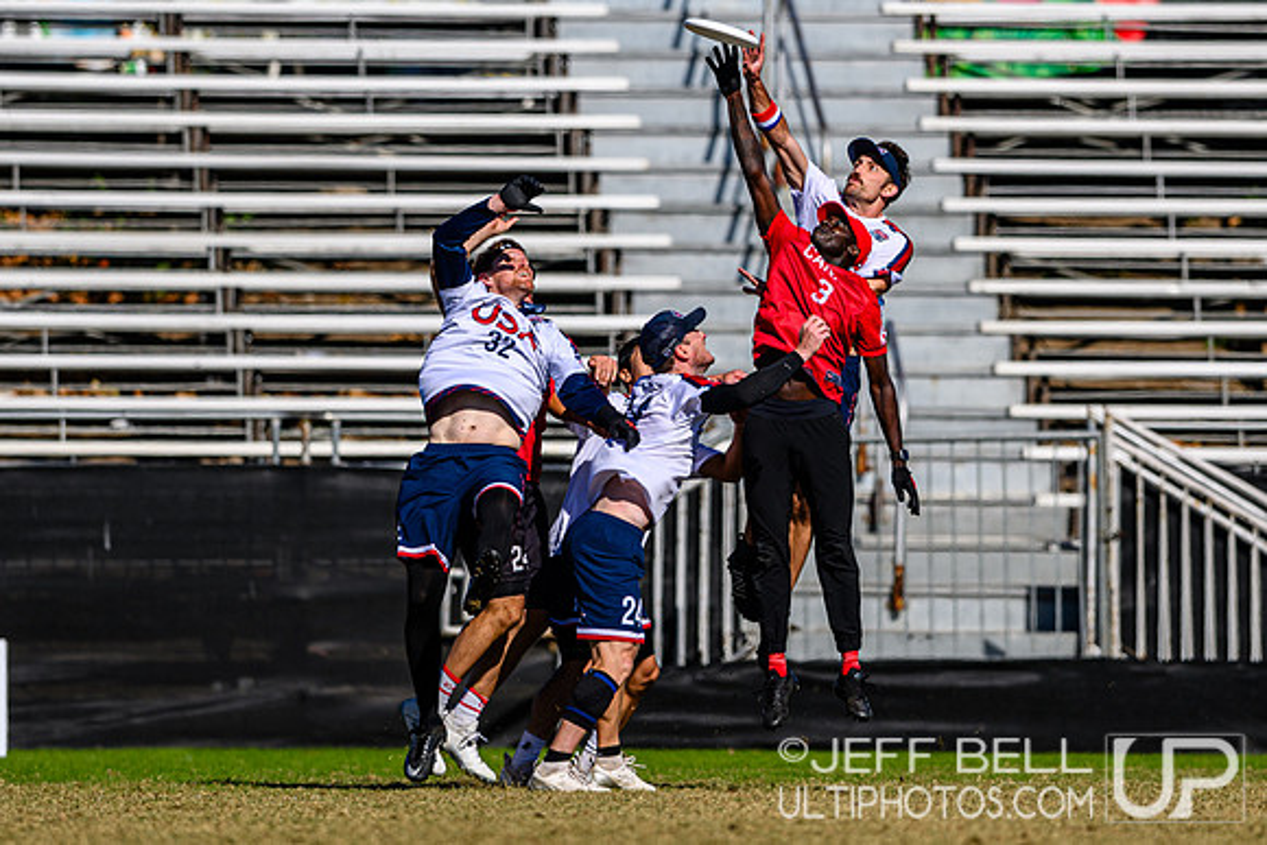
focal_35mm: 767
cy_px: 227
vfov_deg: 1.8
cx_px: 639
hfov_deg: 2.7
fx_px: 27008
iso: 100
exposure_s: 1/4000
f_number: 3.2
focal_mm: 400
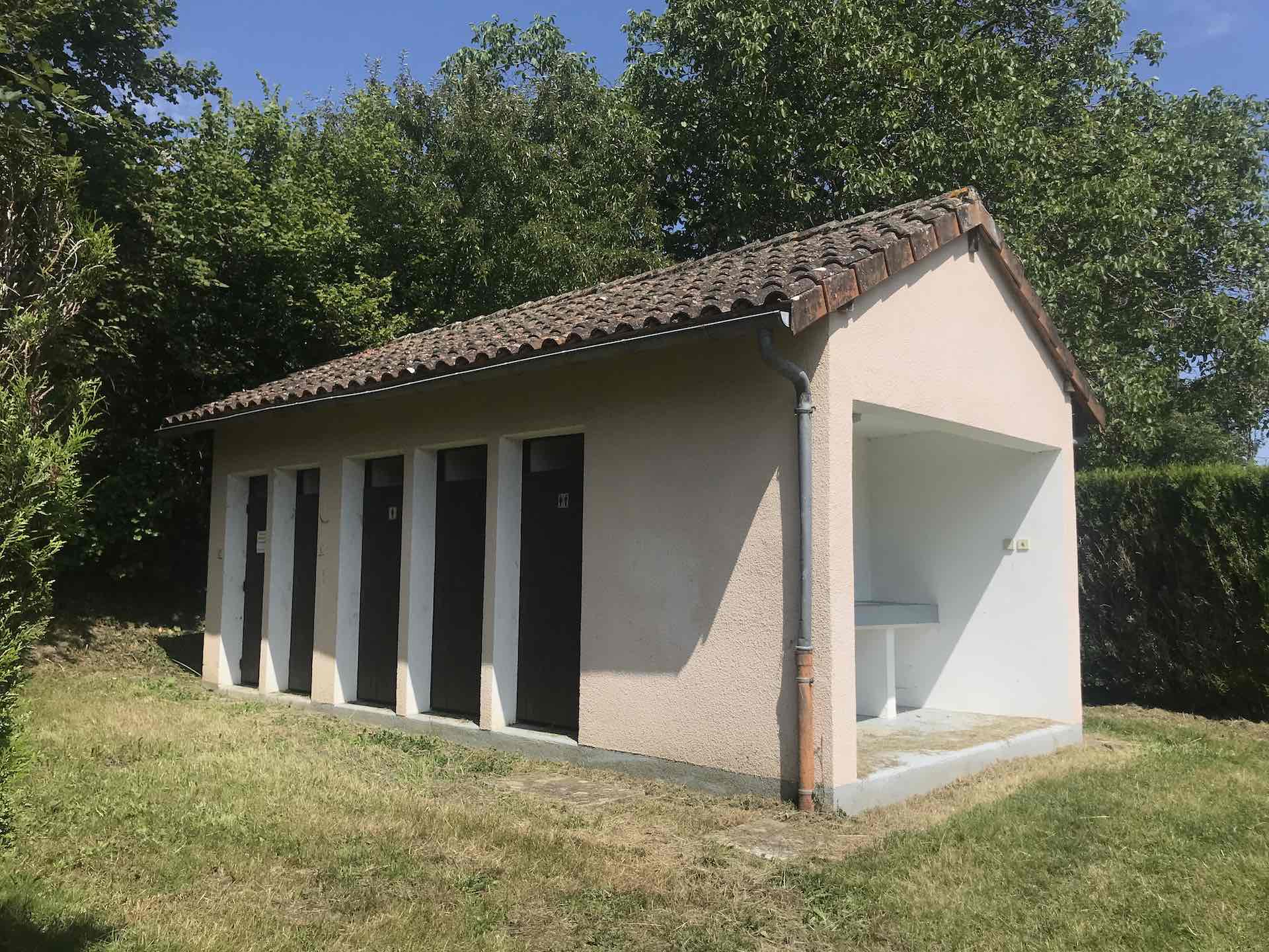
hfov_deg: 63.4
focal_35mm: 28
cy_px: 476
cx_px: 634
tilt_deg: +5.7
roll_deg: -0.1
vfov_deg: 49.7
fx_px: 1026
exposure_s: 1/3690
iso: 20
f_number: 1.8
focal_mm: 3.99
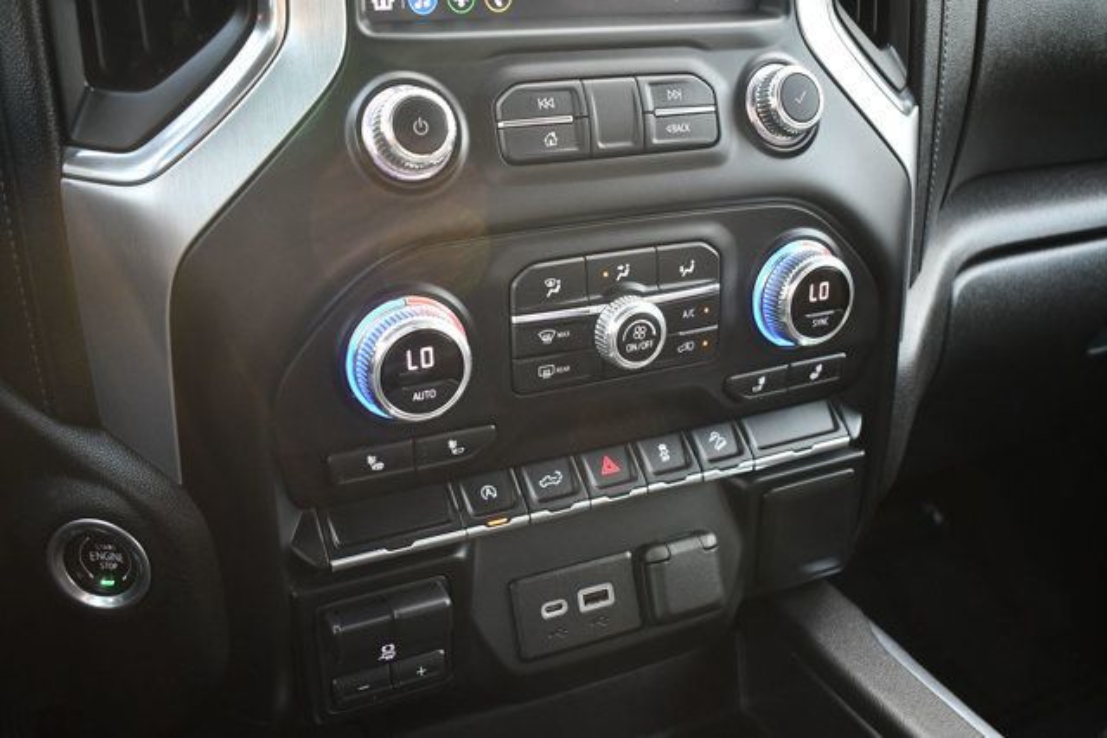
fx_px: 1046
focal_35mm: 34
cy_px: 369
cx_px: 554
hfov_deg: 55.8
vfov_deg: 38.9
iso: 1600
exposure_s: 1/125
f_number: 3.8
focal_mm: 23
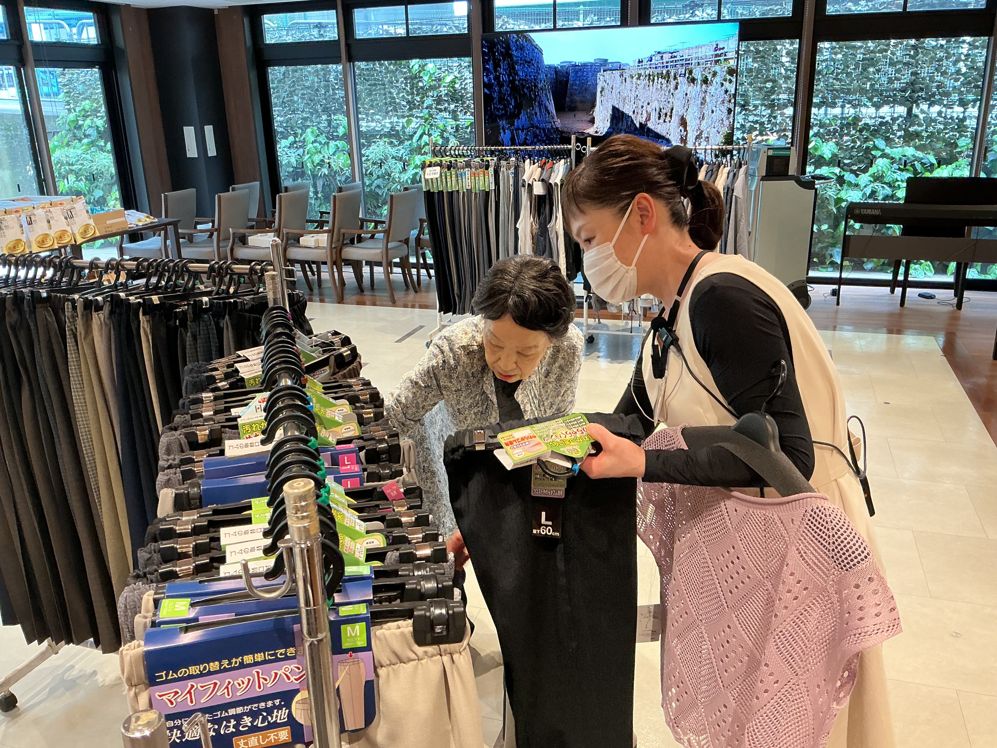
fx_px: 835
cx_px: 498
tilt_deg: -19.2
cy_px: 374
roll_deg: +2.0
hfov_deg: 61.7
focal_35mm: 29
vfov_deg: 48.2
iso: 100
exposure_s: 1/50
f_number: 1.8
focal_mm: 3
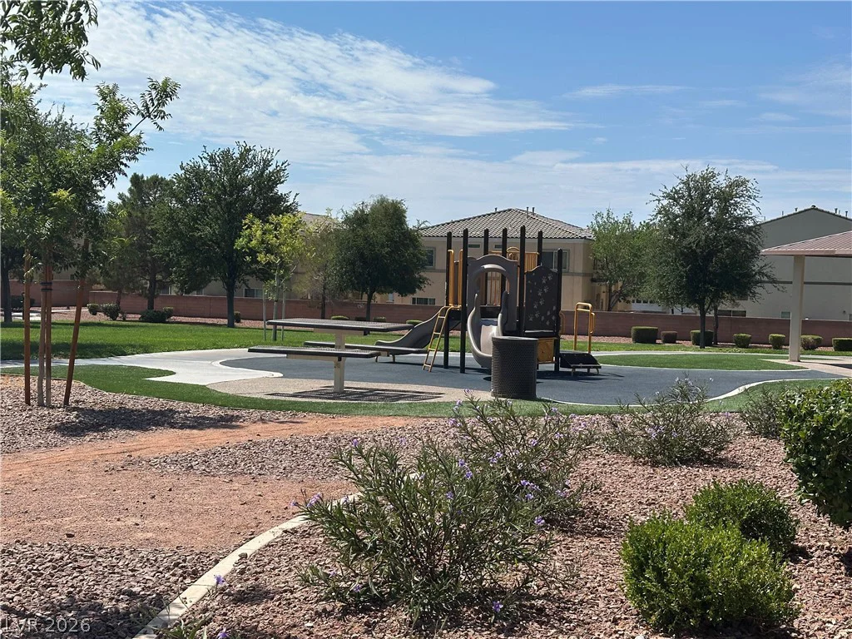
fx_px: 1181
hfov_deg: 39.7
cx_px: 426
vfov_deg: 30.3
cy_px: 320
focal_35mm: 48
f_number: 1.78
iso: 64
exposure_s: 1/5556
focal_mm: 6.86
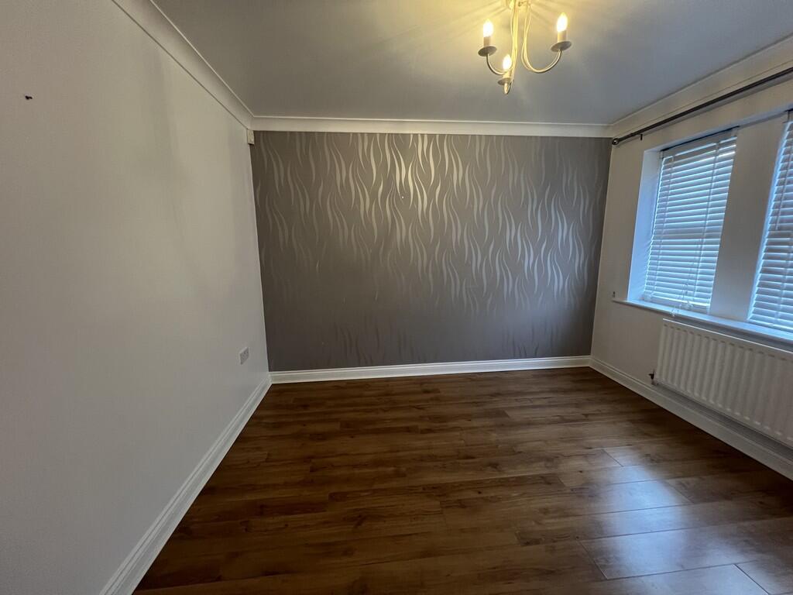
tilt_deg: -10.1
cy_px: 298
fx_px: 298
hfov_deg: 106.2
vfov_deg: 89.9
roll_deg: +0.6
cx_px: 396
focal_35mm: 13
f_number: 1.8
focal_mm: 1.57
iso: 320
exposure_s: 1/60
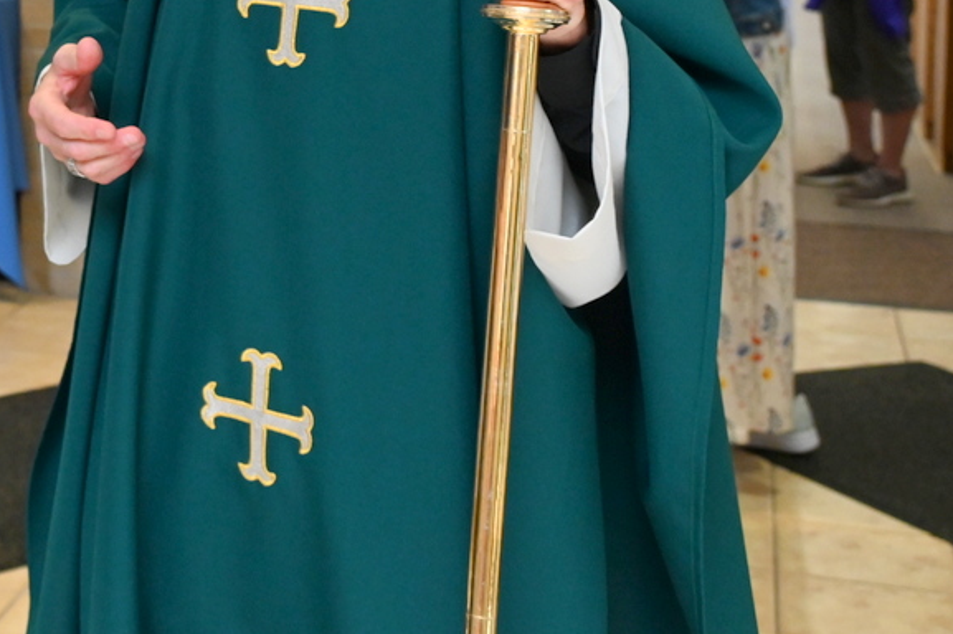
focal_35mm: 86
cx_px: -190
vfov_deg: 15.4
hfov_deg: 21.9
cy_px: -70
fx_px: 2275
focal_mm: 31
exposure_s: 1/200
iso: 2800
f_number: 4.5
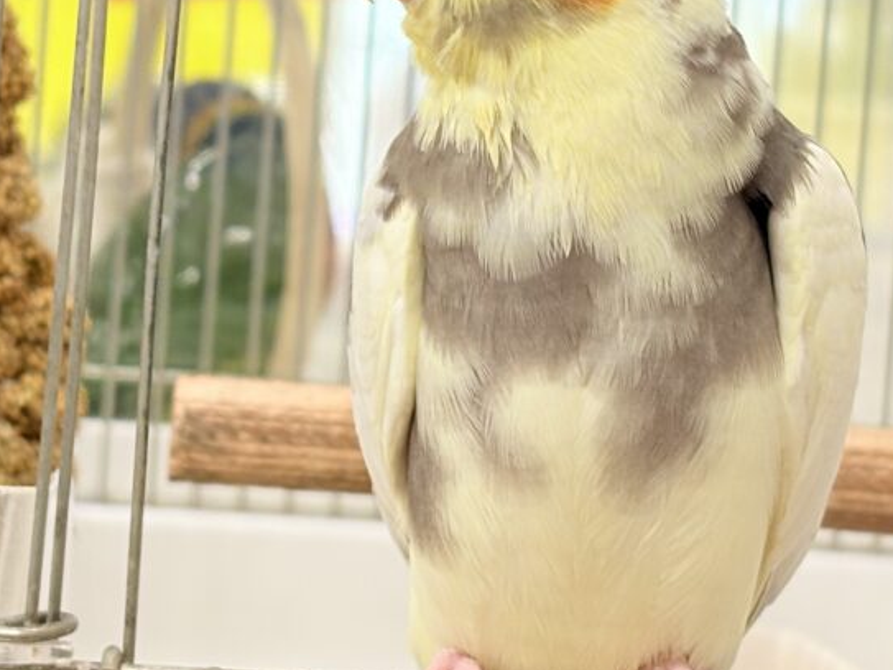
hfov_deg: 17.1
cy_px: 77
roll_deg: -4.1
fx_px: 2966
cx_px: 456
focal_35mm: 115
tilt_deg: +1.5
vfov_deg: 12.8
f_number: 1.6
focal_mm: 5.96
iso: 50
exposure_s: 1/50
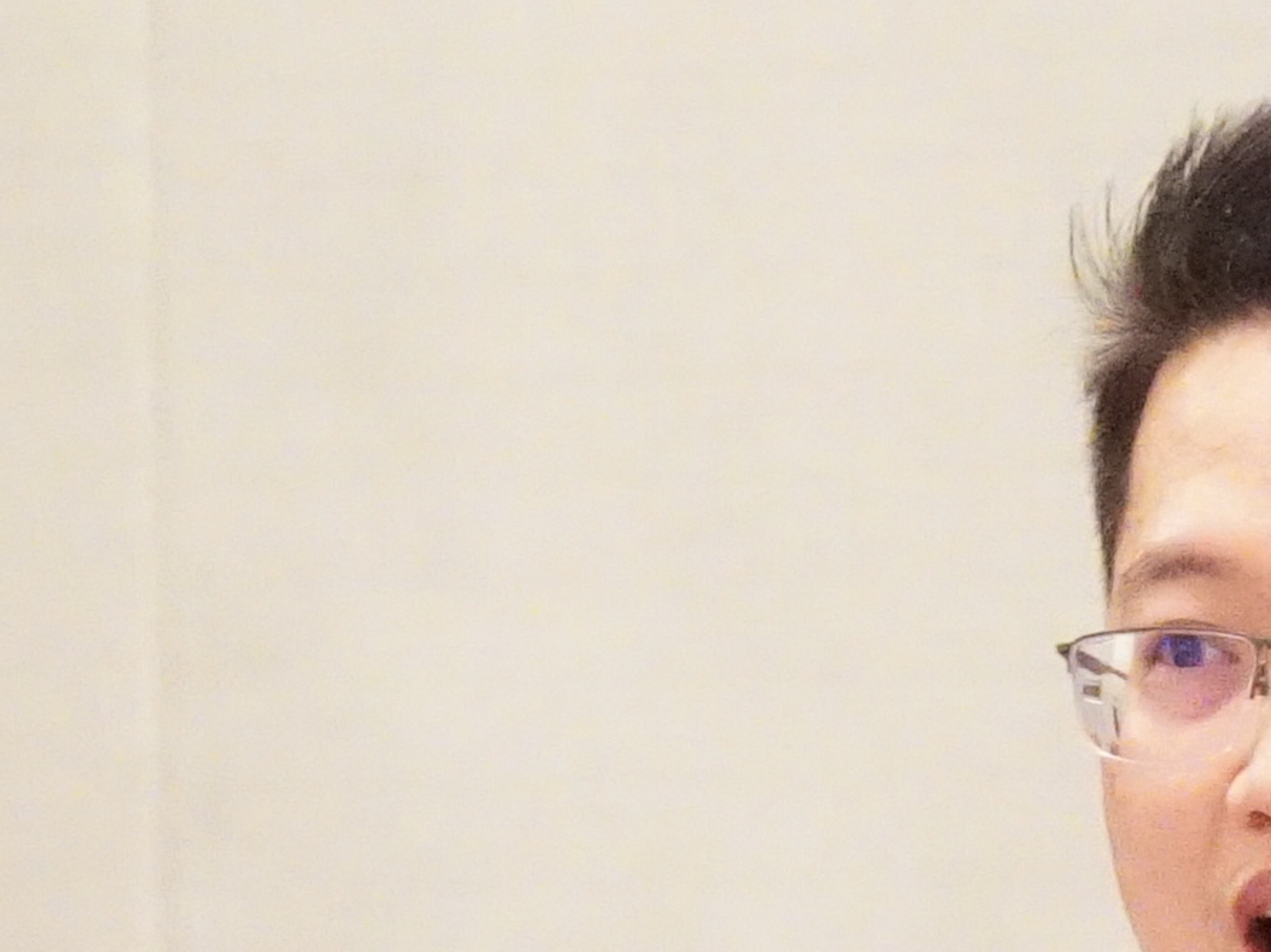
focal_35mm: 1241
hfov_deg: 1.6
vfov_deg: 1.2
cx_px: 2215
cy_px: 914
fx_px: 45548
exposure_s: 1/100
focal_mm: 128
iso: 12800
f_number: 5.6
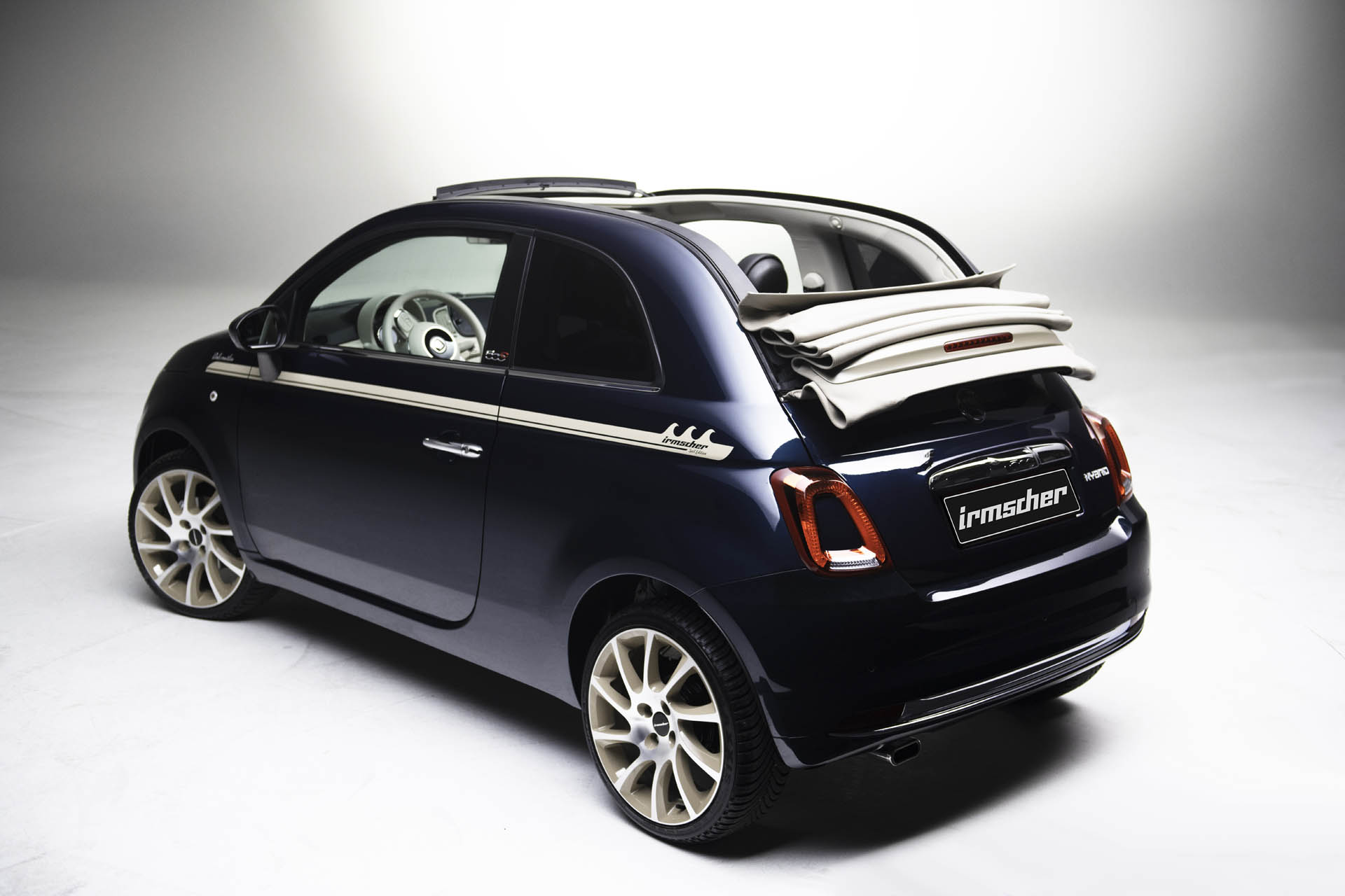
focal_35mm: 44
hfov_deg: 44.5
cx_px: 672
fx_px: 1644
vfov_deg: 30.5
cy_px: 448
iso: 500
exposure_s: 1/80
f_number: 3.2
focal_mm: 44
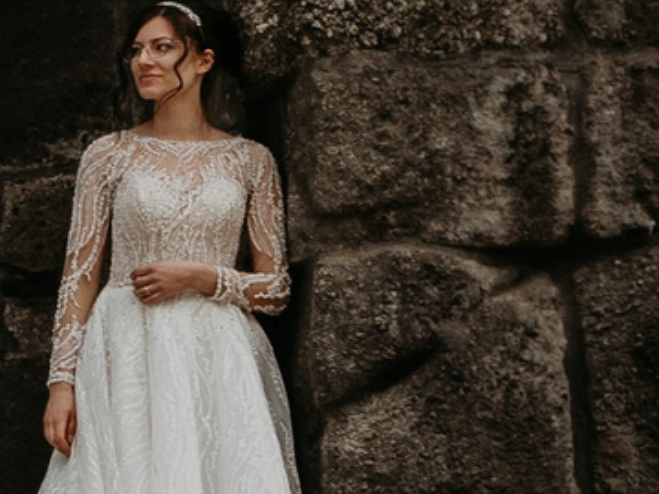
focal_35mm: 239
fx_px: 4550
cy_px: -484
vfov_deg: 6.1
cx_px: -1373
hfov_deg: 7.3
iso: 640
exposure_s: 1/1600
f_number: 4
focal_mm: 35
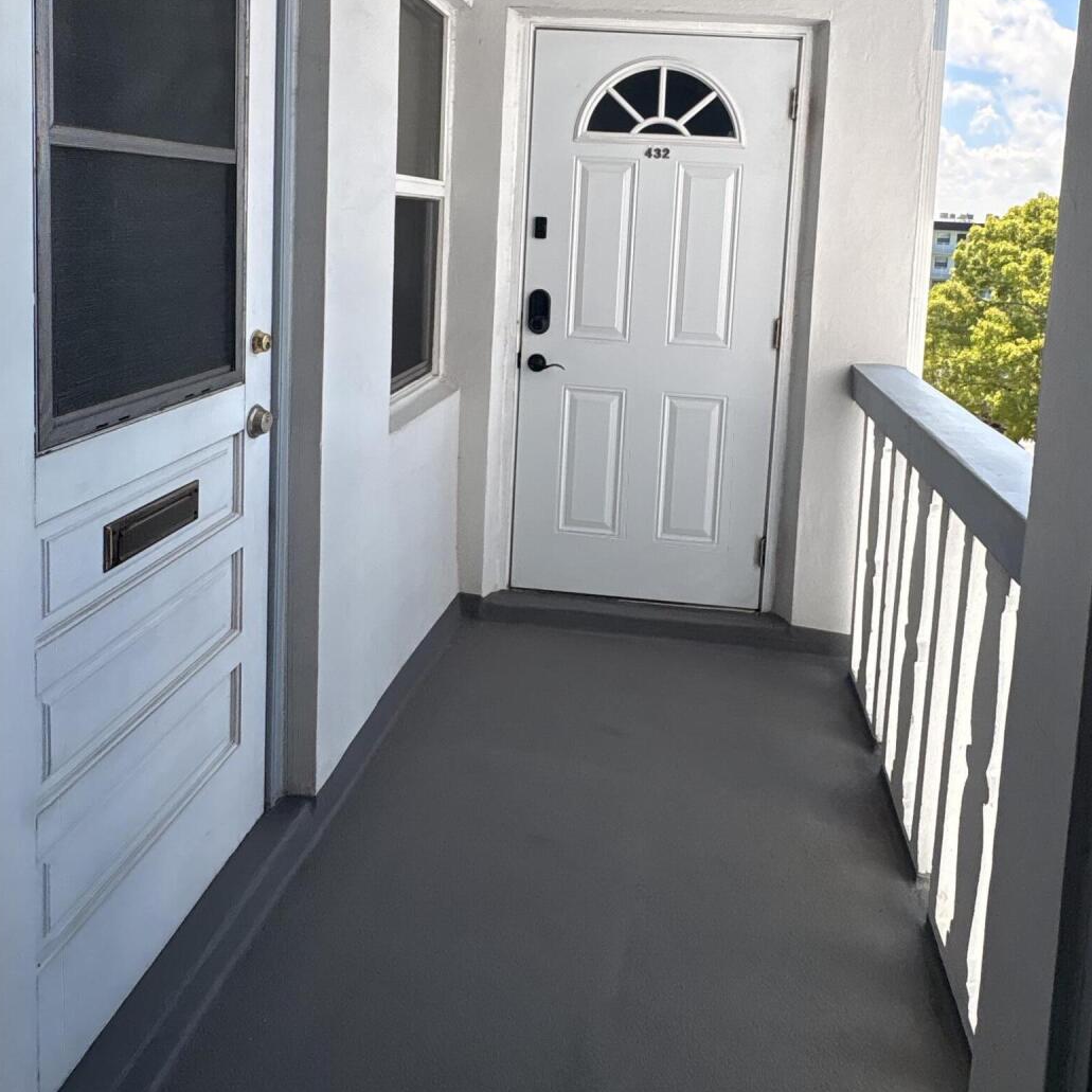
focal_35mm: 24
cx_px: 633
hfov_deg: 64.6
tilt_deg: -3.5
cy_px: 289
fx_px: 857
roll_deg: -2.9
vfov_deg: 61.8
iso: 40
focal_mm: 2.22
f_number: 2.2
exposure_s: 1/932
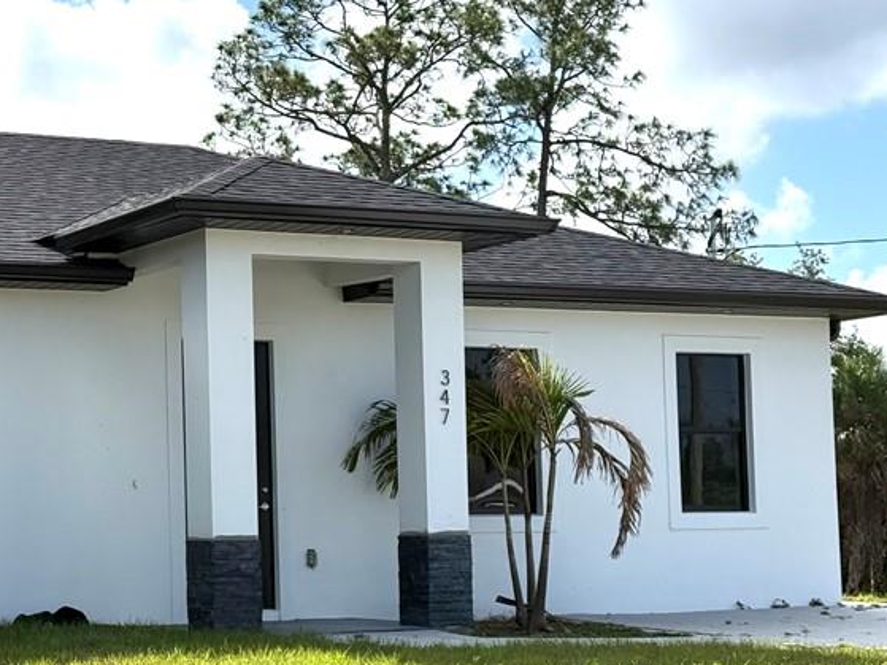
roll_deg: +1.3
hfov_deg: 21.8
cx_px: 97
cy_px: 406
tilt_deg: +3.0
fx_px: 2254
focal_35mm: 88
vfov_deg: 16.8
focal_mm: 6.76
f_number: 1.78
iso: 100
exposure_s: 1/7874
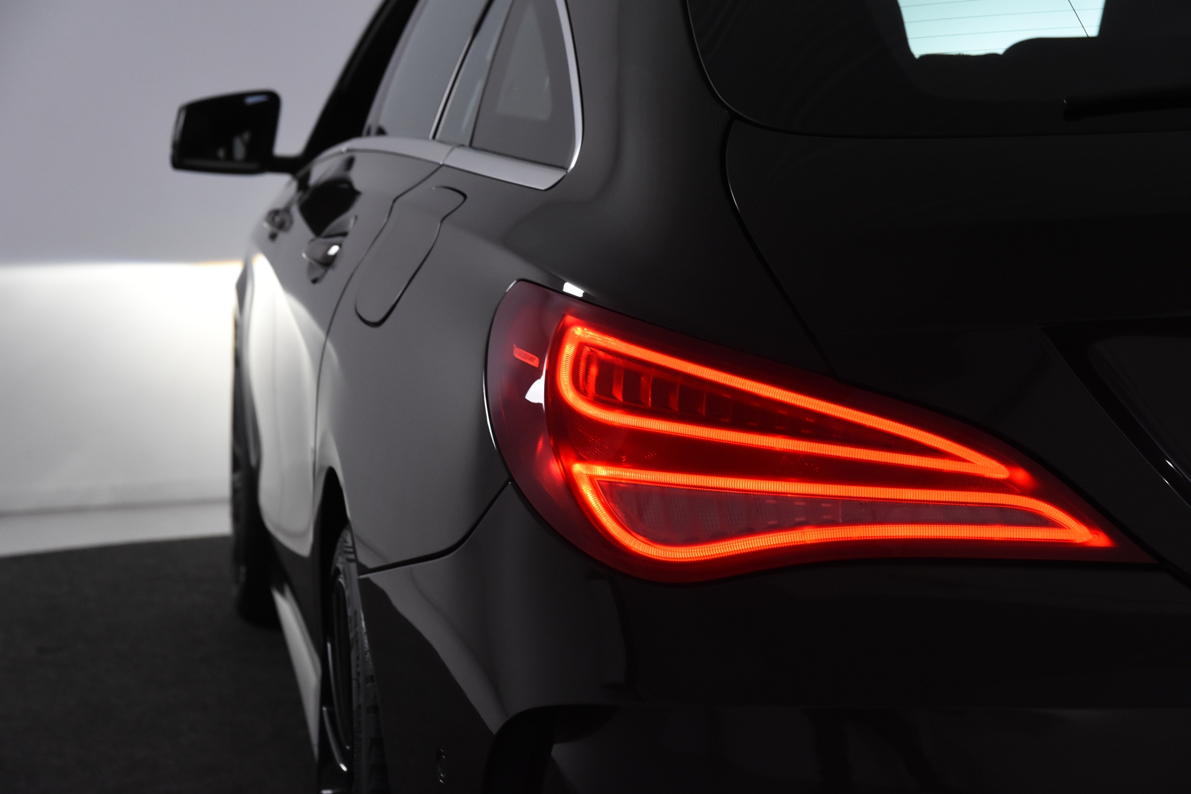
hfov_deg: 26.0
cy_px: 397
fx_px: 2580
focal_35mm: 78
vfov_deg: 17.5
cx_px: 596
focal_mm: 52
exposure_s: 1/160
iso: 1600
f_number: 6.3
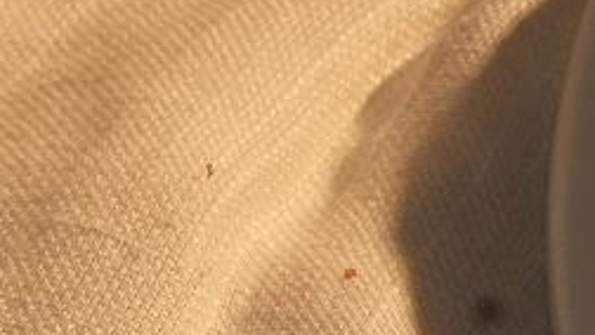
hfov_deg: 4.1
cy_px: 137
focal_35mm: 509
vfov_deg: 2.4
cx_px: 1967
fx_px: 8034
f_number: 11
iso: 1250
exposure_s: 1/125
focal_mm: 70
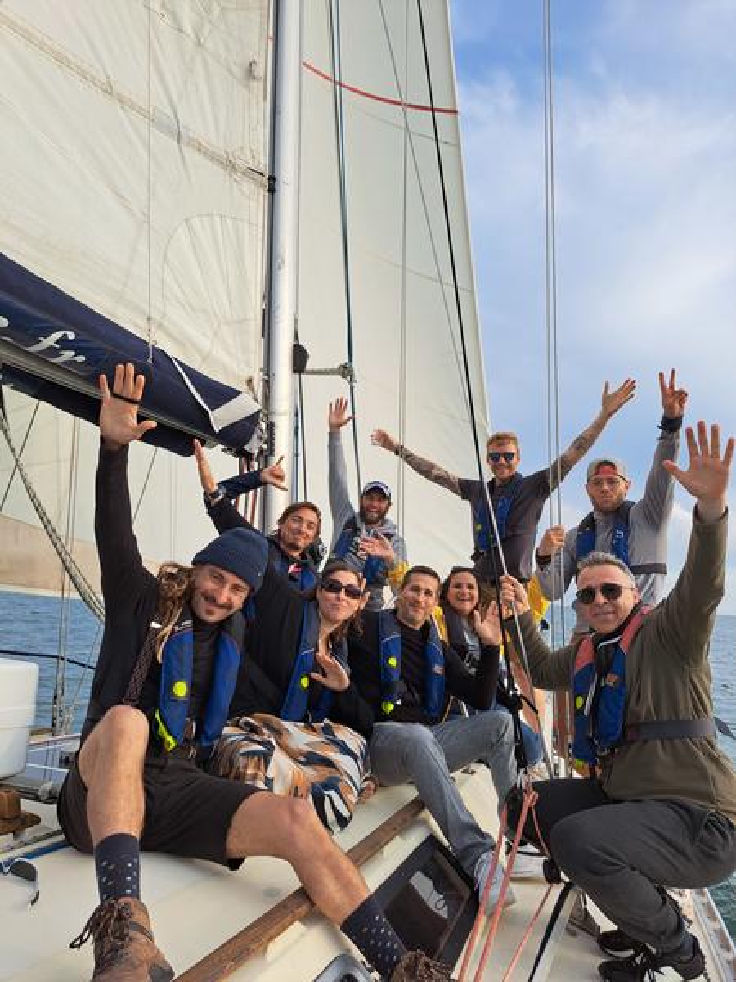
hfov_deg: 56.8
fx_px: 680
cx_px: 368
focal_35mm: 24
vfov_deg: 71.6
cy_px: 491
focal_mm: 5.23
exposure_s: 1/734
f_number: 1.8
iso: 50
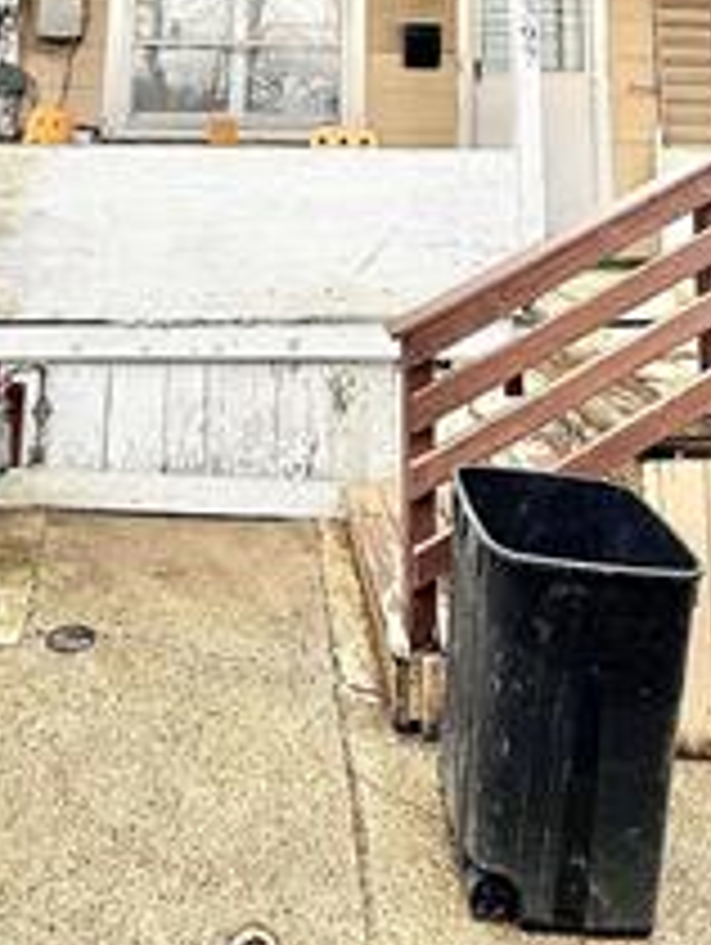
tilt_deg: +10.2
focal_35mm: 32
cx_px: 328
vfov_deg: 47.2
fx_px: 875
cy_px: 0
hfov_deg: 44.2
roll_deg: -0.9
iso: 40
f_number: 2.2
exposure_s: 1/338
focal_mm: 2.22
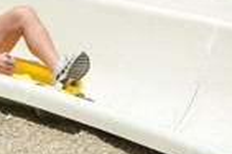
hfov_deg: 3.7
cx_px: -79
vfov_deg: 2.5
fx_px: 3570
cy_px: 76
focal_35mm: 554
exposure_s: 1/1250
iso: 400
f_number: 6.3
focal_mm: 195
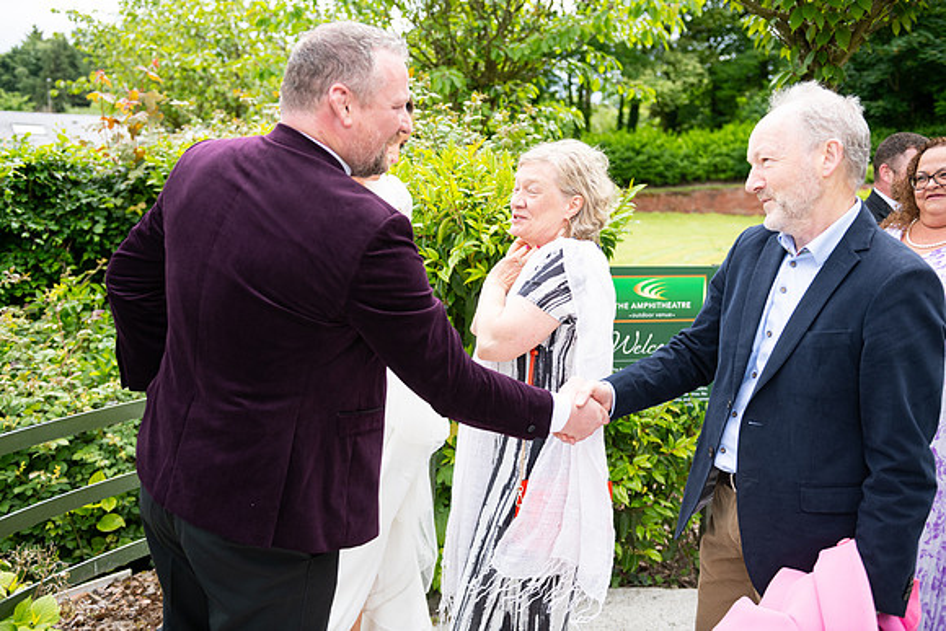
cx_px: 473
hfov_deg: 54.4
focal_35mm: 35
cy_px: 316
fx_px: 920
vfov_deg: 37.9
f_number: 3.5
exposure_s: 1/1250
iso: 250
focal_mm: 35
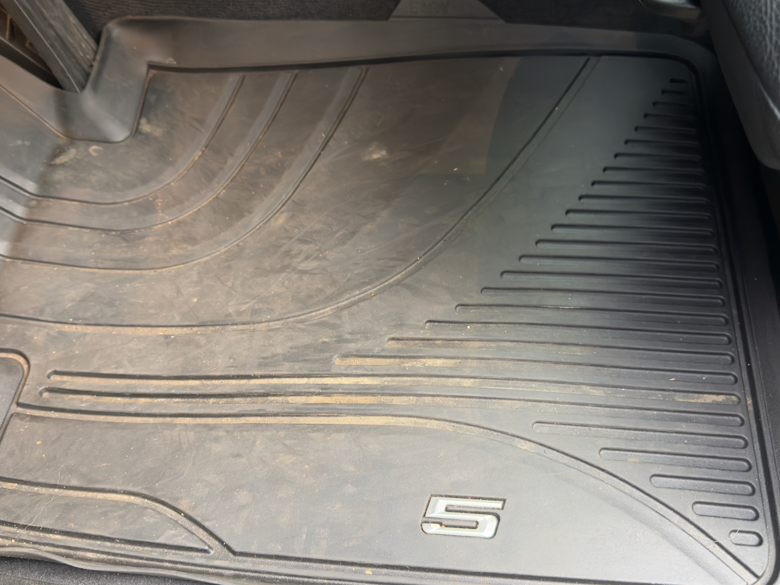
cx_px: 390
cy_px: 292
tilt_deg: -57.6
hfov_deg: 52.6
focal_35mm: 35
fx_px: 789
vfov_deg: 40.7
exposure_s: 1/40
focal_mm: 6.76
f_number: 1.78
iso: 500
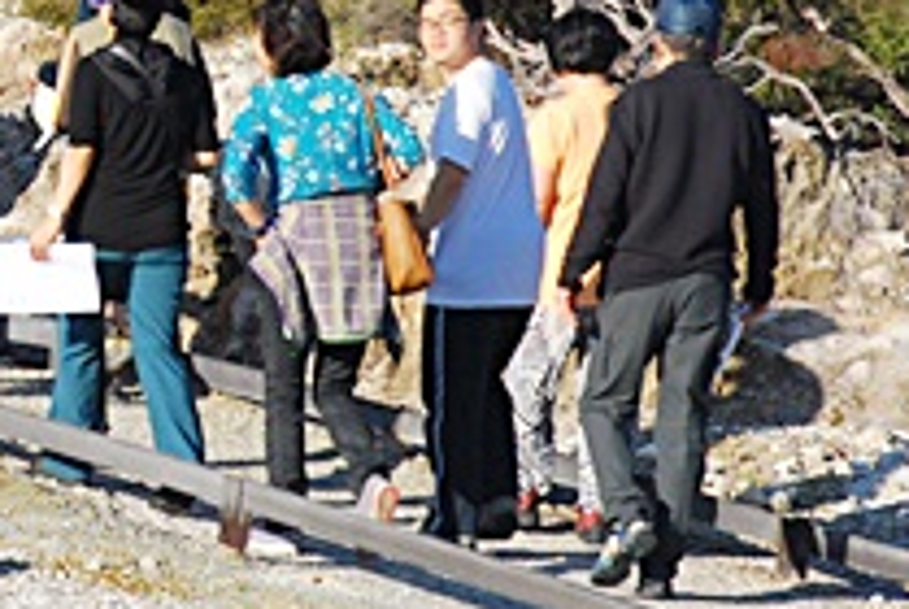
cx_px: -139
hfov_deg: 3.6
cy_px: 70
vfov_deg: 2.4
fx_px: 14488
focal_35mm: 573
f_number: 5.6
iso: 400
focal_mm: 100
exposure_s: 1/1000
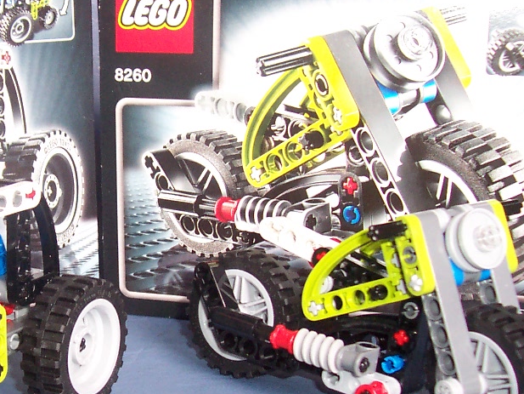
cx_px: 88
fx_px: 1090
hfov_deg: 26.4
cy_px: 250
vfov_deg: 20.4
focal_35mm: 72
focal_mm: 5.6
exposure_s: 1/90
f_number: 2.8
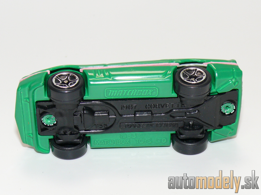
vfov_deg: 13.5
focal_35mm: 110
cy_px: 98
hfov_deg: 17.9
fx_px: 829
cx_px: 130
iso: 100
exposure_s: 1/30
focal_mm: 13.9
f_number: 4
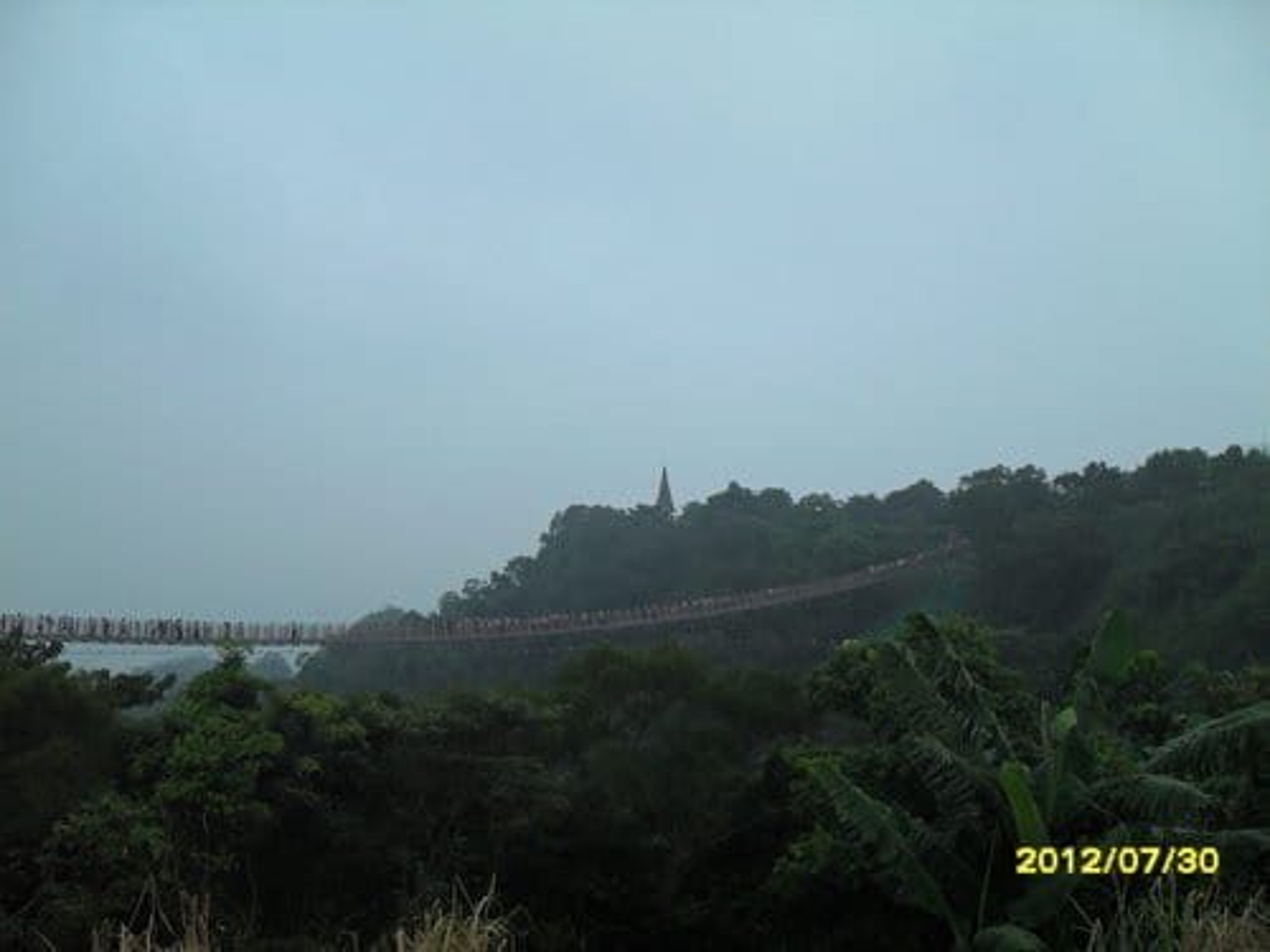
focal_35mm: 35
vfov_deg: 40.7
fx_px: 1284
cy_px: 476
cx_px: 635
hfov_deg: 52.6
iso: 100
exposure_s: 1/125
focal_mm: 6.2
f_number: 8.9
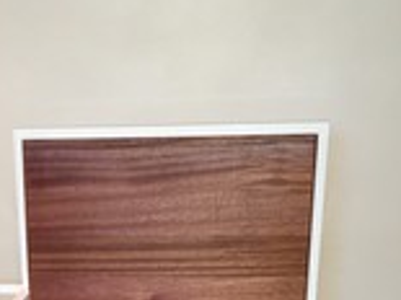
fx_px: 868
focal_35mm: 75
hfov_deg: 25.2
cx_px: 34
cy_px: 362
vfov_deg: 18.6
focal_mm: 4.15
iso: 80
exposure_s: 1/25
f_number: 2.2
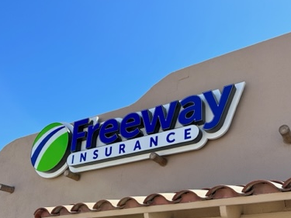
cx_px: 147
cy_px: 169
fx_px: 345
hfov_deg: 45.8
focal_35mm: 41
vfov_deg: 34.2
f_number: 1.78
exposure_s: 1/2252
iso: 80
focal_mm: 6.86
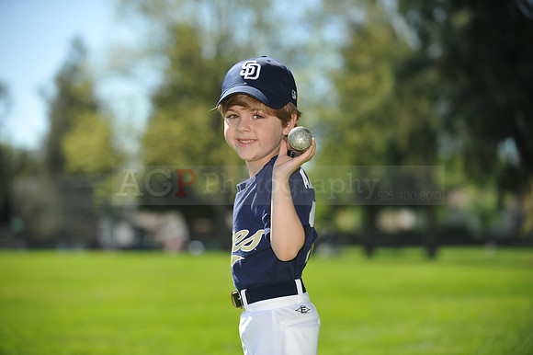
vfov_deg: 12.2
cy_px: 178
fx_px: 1657
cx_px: 266
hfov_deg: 18.3
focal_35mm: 112
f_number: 4
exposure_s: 1/1250
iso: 200
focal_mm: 112
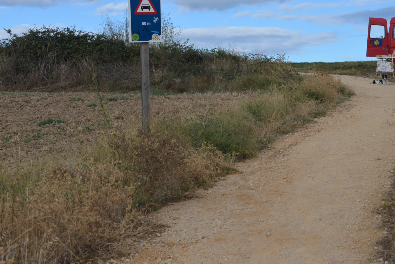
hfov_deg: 21.1
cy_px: 77
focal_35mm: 96
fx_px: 1054
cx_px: 281
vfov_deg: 14.2
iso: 400
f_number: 7.1
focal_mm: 62
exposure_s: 1/800
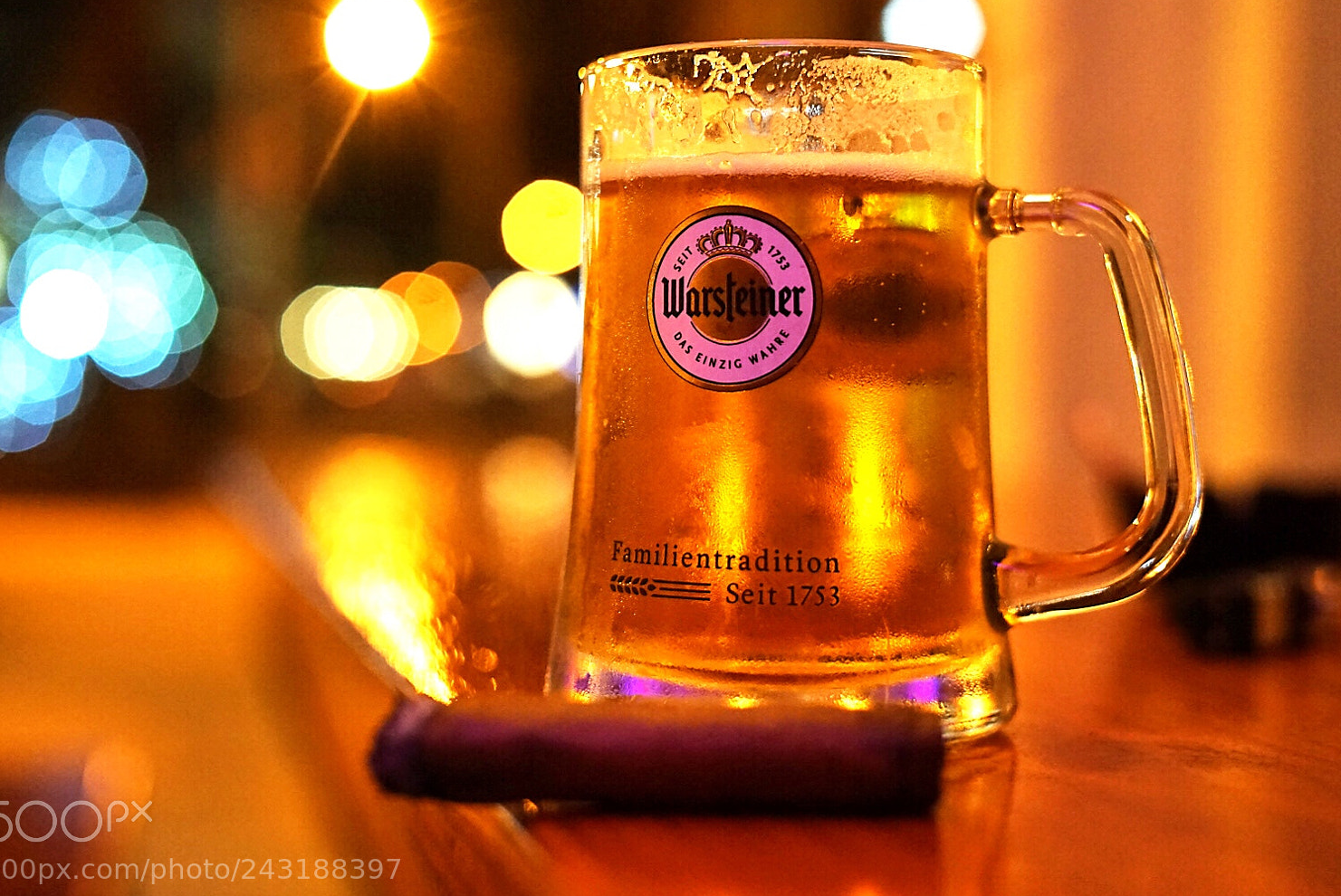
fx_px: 2013
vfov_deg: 25.1
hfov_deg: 36.8
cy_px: 457
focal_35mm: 54
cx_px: 652
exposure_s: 1/160
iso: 4000
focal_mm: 50
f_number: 2.5
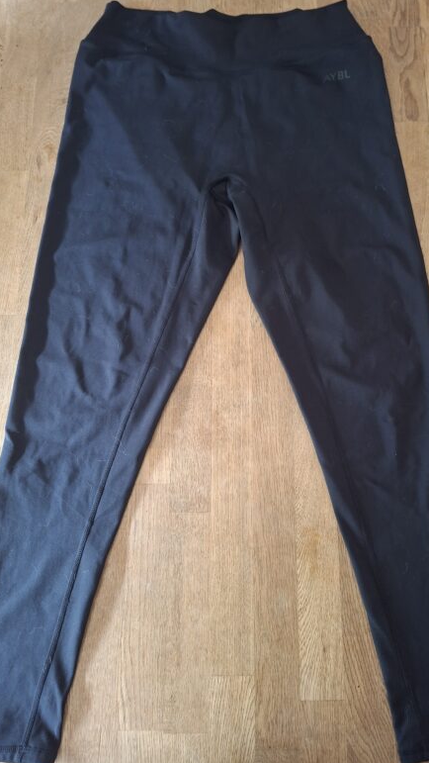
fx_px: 526
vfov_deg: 71.9
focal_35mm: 26
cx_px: 243
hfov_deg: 44.3
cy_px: 376
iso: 400
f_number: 1.8
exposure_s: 1/33
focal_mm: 5.54
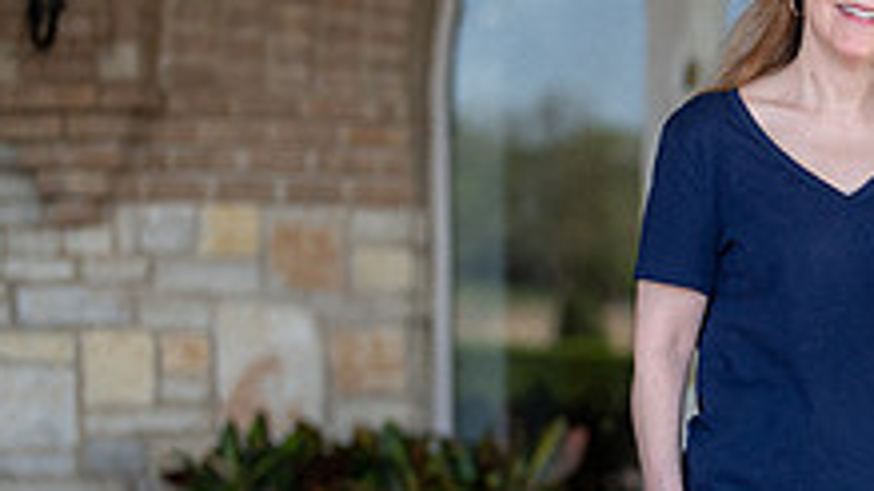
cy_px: 509
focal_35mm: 159
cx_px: 986
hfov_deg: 13.2
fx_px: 3683
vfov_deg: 7.6
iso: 160
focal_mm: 50
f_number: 1.2
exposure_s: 1/1600
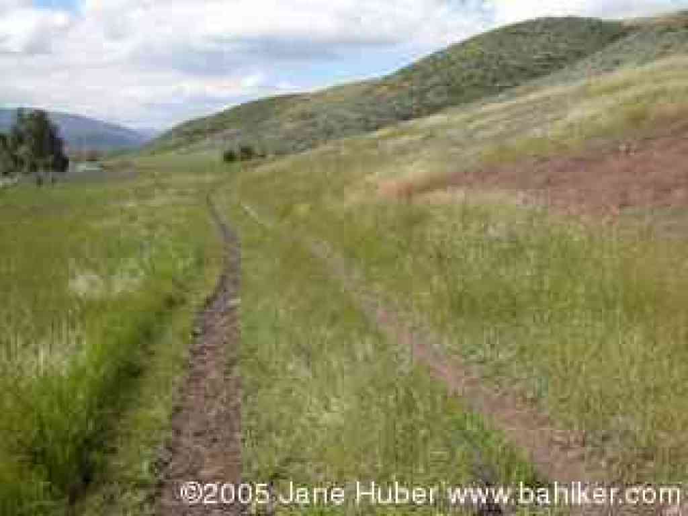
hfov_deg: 54.0
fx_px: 676
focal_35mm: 34
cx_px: 344
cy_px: 258
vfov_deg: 41.8
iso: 100
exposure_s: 1/305
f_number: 6.3
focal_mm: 8.9
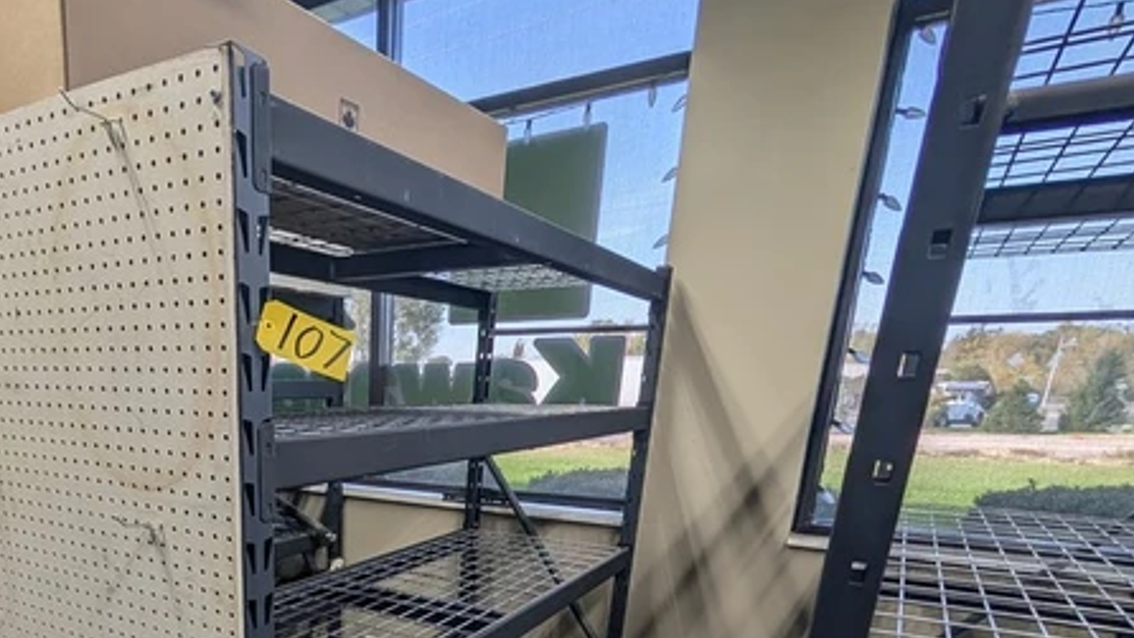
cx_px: 323
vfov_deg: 44.6
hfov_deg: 76.8
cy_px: 621
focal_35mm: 22
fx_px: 662
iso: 81
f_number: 1.7
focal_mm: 2.02
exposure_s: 1/60
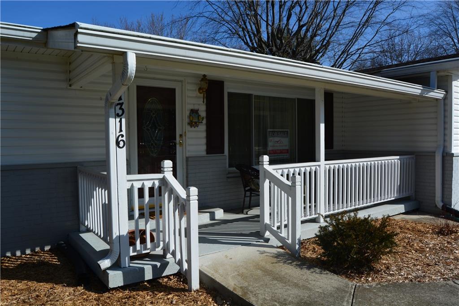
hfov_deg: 67.4
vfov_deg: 47.9
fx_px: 344
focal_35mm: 27
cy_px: 153
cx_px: 230
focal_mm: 18
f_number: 11
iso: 200
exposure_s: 1/400
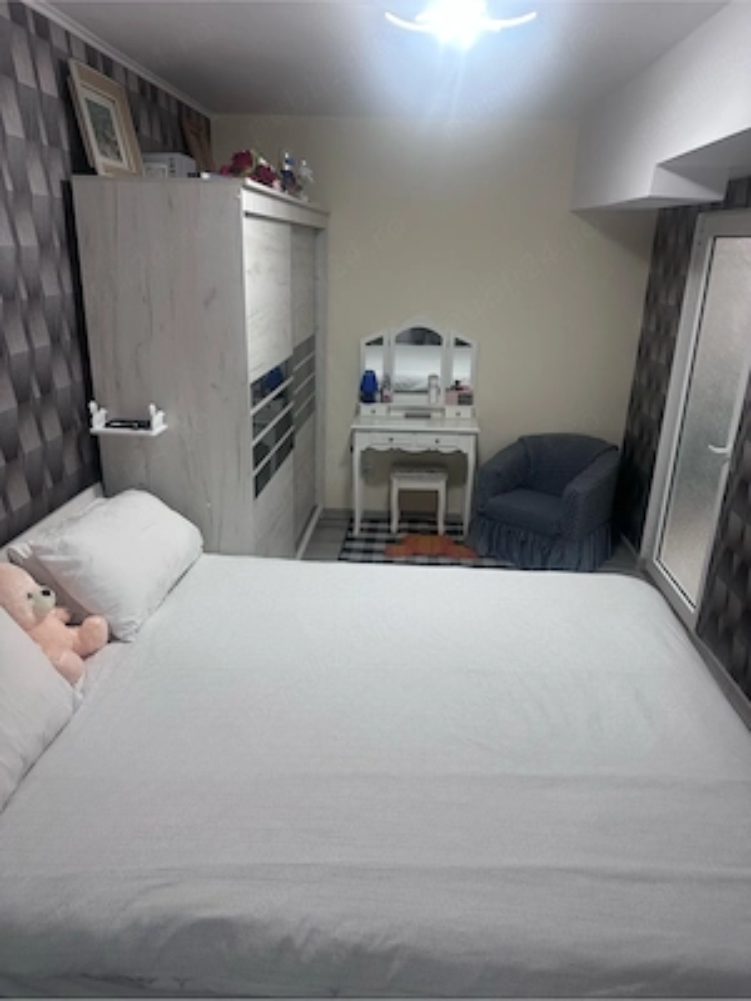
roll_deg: -2.0
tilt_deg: -20.6
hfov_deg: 56.8
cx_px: 376
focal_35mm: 24
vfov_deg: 71.6
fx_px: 694
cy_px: 500
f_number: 1.78
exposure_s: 1/50
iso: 125
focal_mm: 6.86
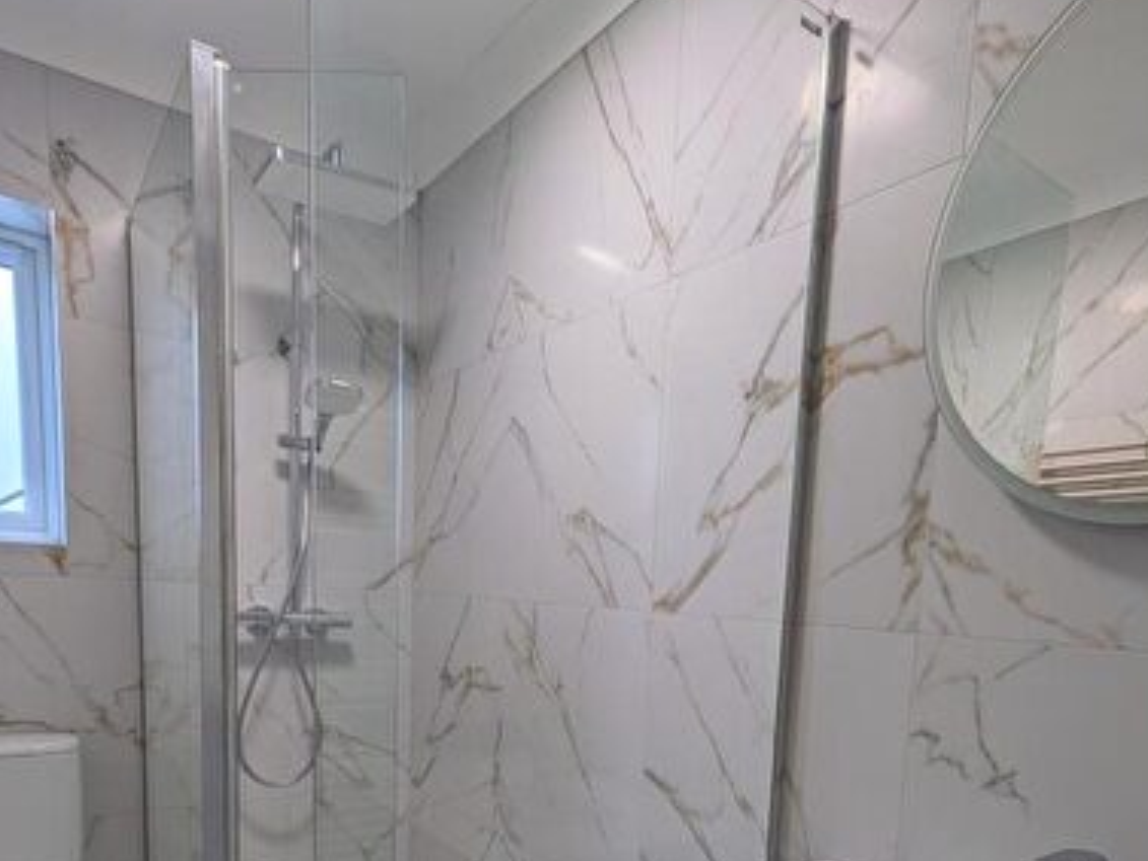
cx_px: 649
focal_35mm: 26
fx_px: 863
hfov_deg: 67.0
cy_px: 704
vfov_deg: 49.6
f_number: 2.2
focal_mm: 1.85
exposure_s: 1/100
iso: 99
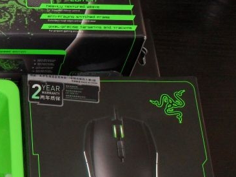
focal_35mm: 98
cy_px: 186
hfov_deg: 18.9
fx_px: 668
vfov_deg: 14.8
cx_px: -50
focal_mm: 6.3
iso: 200
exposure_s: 1/45
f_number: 3.2
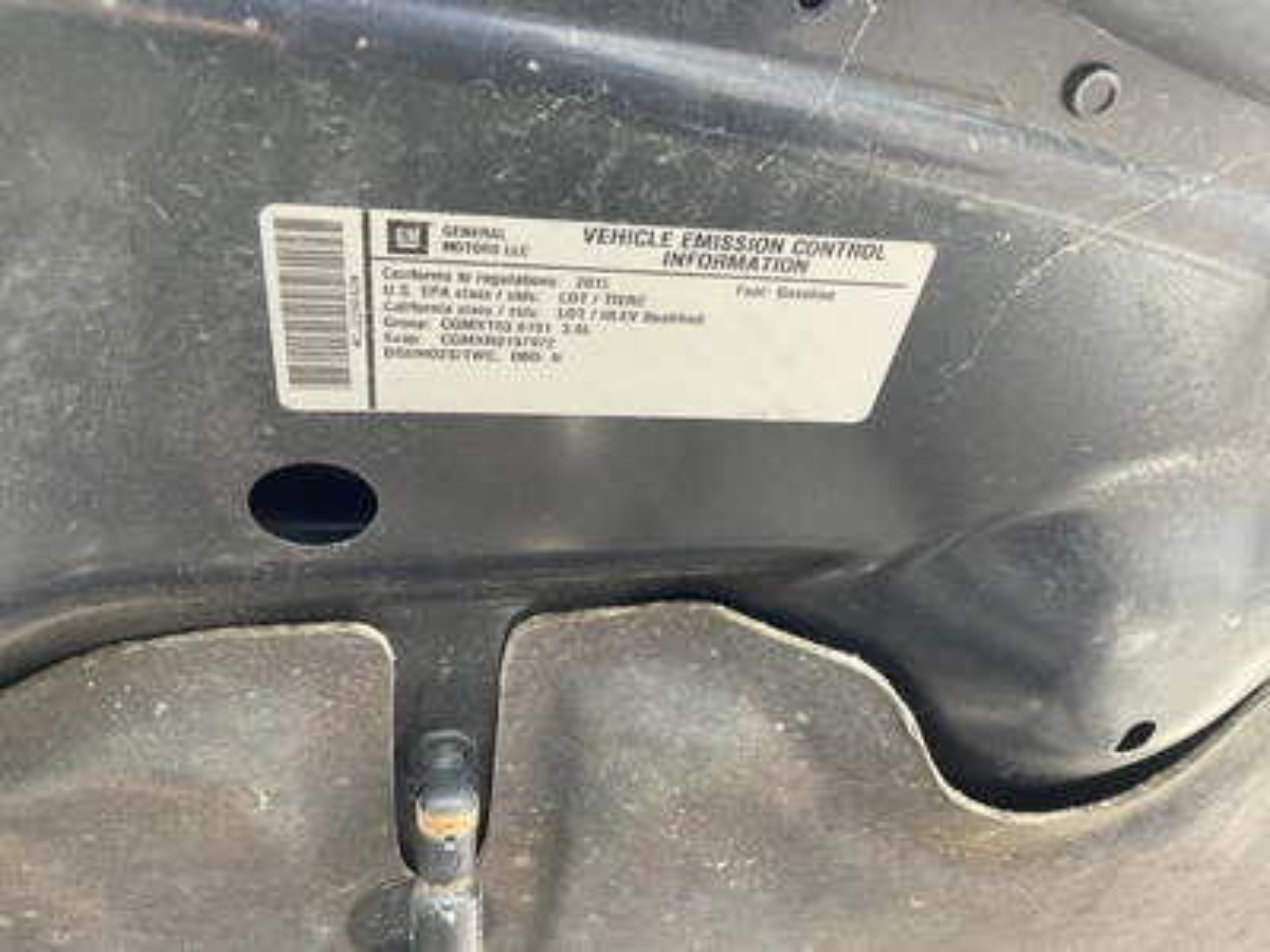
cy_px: 476
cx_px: 635
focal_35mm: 29
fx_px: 1064
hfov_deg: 61.7
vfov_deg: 48.2
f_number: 1.8
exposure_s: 1/128
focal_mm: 3
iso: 32
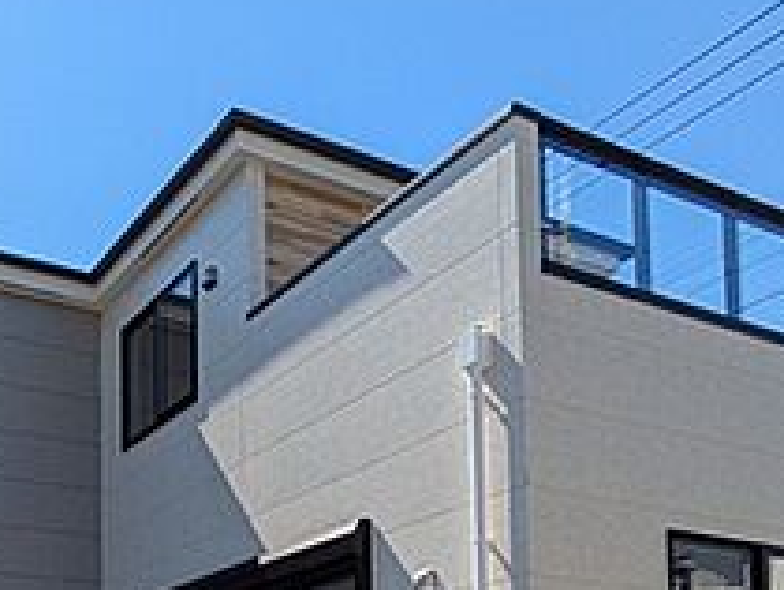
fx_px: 907
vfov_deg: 30.1
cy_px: 728
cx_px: 19
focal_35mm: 40
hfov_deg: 41.3
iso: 52
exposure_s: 1/1658
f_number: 2.2
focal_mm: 1.83
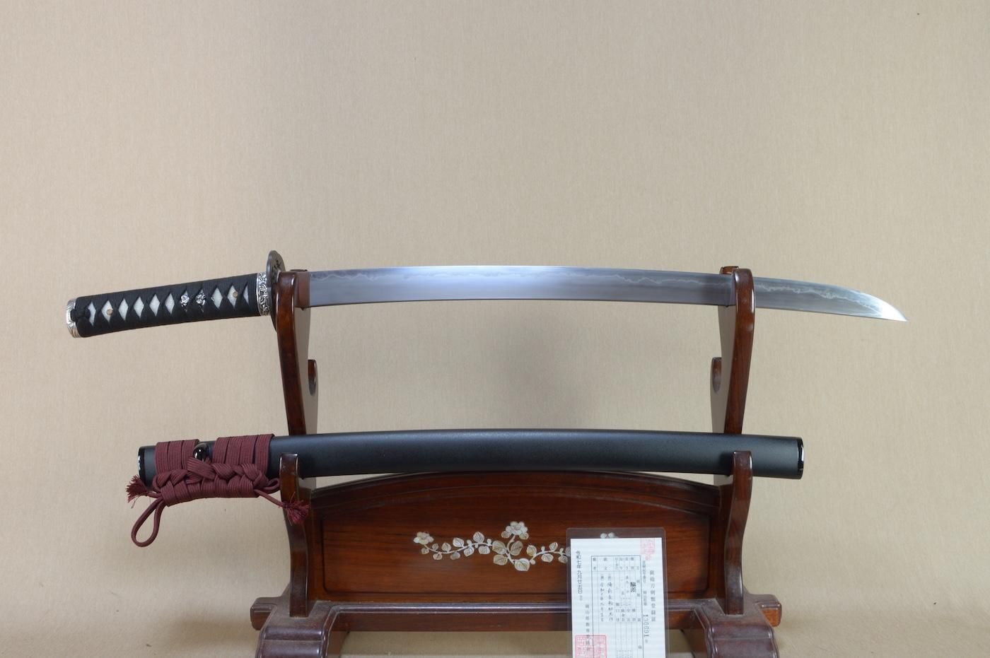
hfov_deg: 62.0
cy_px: 329
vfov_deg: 43.5
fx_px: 824
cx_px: 495
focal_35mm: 30
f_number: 11
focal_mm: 20
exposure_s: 1/1.6
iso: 400
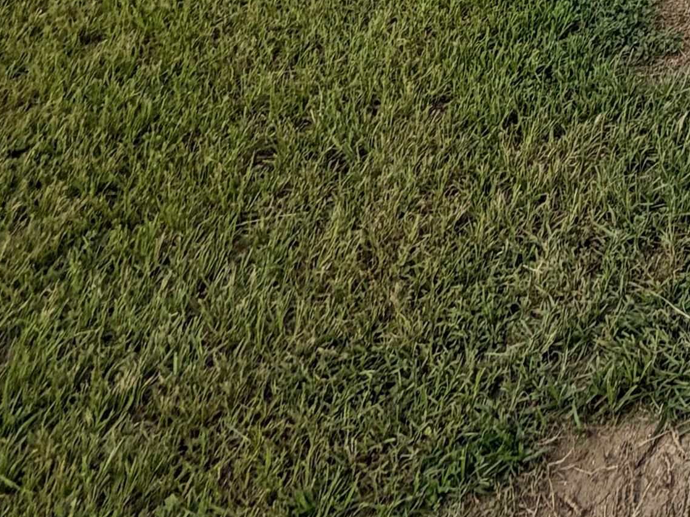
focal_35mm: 63
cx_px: 1062
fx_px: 1256
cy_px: -759
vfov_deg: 14.3
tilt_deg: +4.6
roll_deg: -0.9
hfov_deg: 23.7
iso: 32
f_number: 2.2
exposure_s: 1/770
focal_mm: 2.22
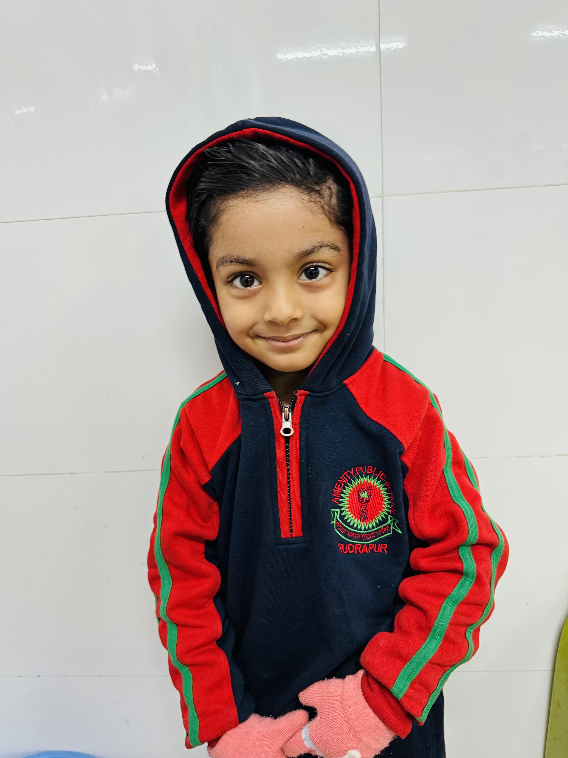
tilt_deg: -13.4
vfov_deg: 71.6
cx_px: 284
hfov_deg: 56.8
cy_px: 379
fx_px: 525
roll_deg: +3.8
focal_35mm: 24
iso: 250
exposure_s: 1/50
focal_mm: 6.86
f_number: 1.78
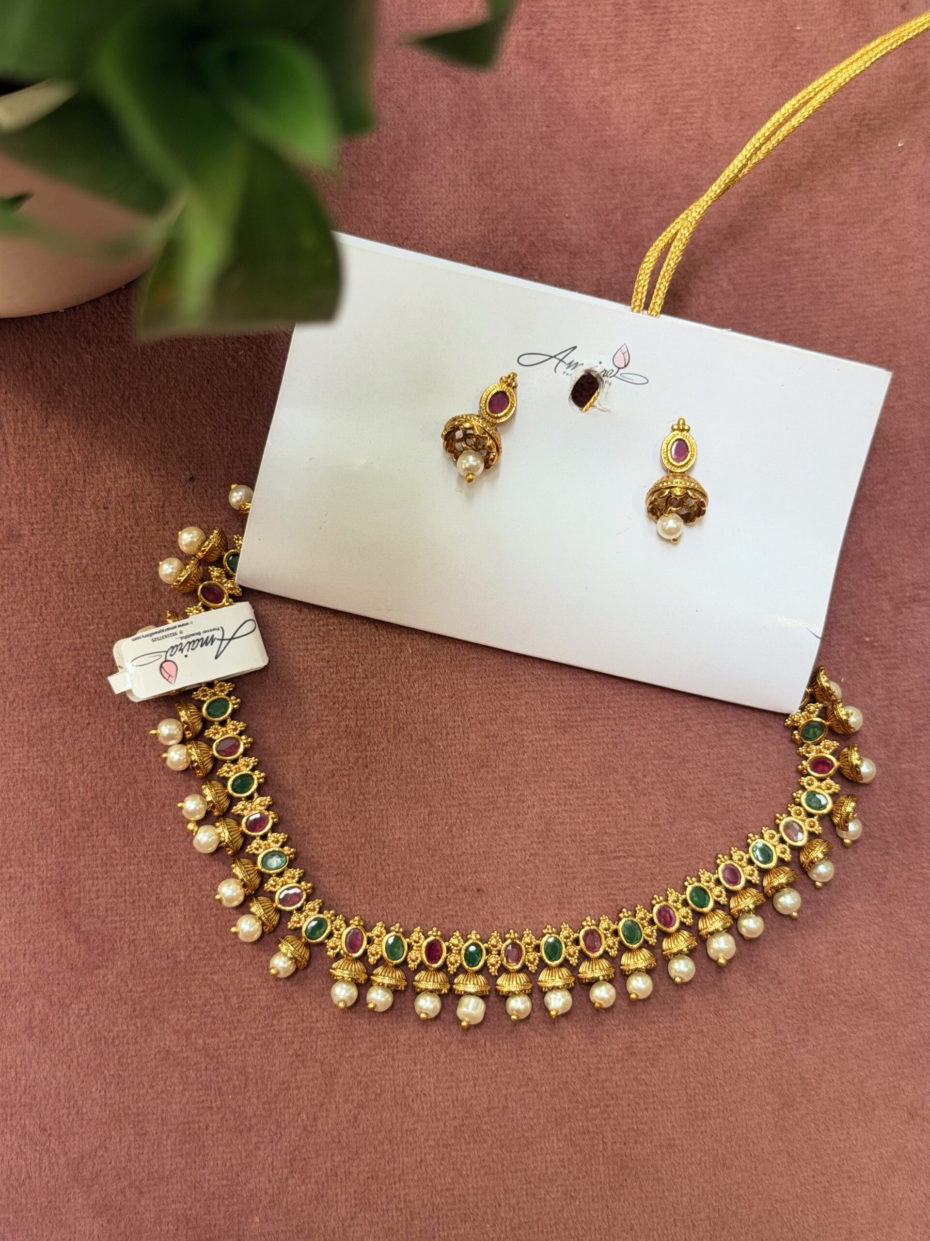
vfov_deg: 39.7
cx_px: 465
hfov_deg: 30.3
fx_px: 1720
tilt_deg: -81.6
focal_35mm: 48
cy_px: 620
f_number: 1.78
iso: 64
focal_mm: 6.76
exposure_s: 1/121
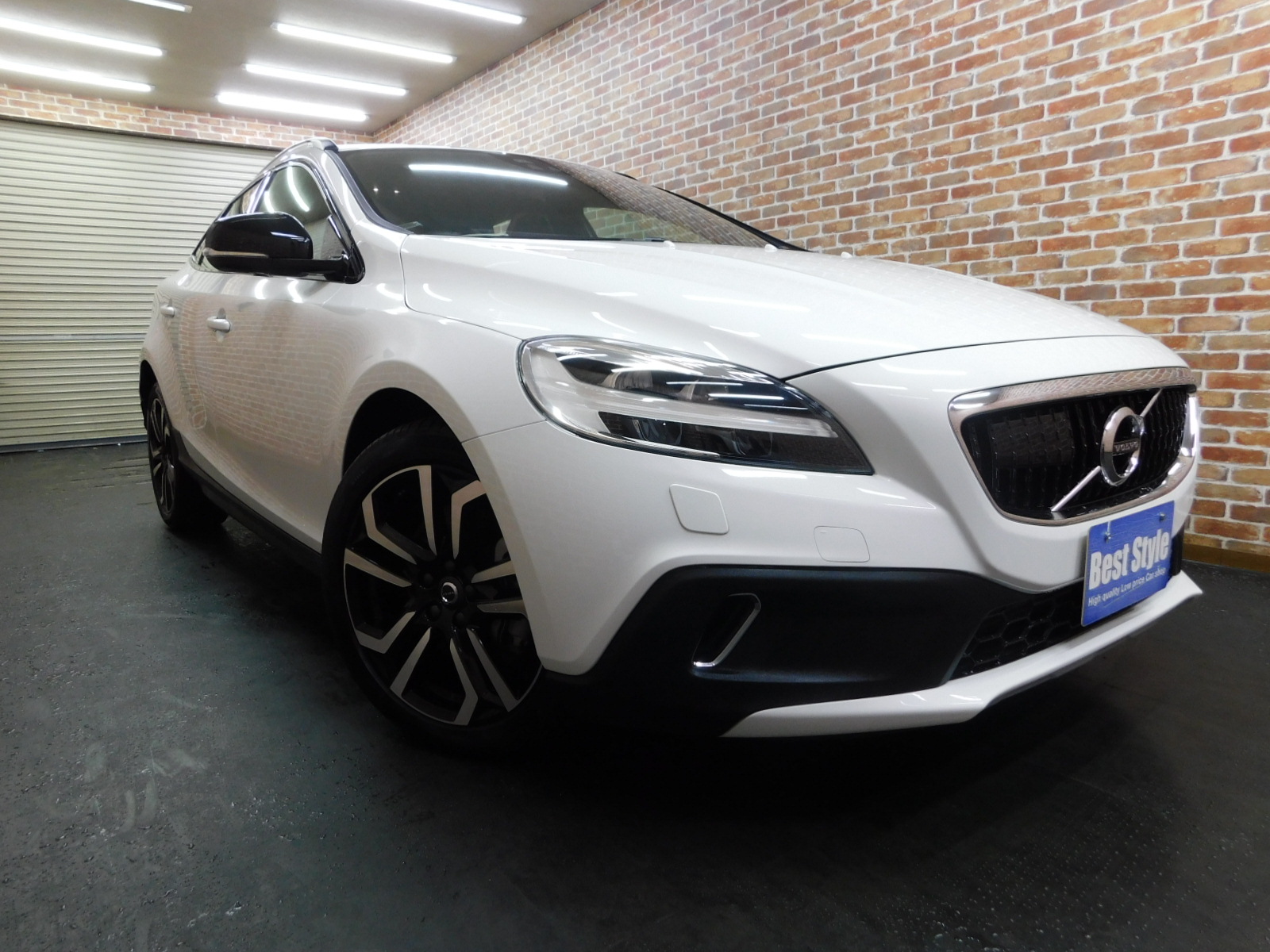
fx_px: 844
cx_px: 635
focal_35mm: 23
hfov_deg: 73.9
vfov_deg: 58.9
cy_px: 476
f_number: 3
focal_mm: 4
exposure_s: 1/30
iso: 160
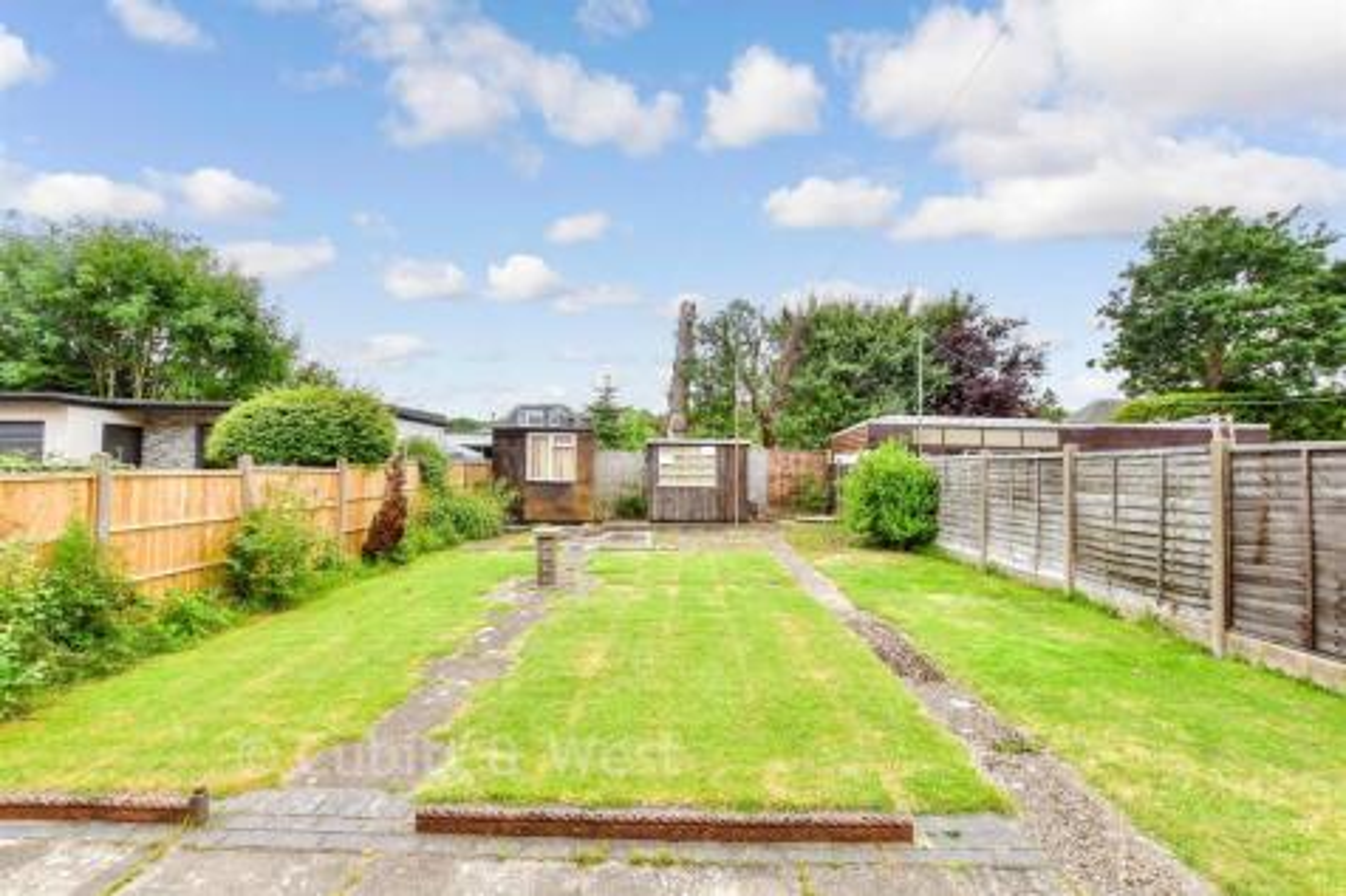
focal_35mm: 15
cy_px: 448
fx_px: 561
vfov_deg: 77.3
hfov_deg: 100.4
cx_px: 673
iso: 400
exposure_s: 1/160
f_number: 8
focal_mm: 10
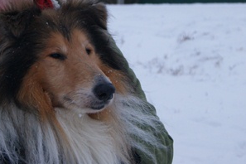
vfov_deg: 12.0
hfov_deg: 17.9
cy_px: -1
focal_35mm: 113
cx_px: 41
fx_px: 773
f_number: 5
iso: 400
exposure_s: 1/6
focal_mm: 35
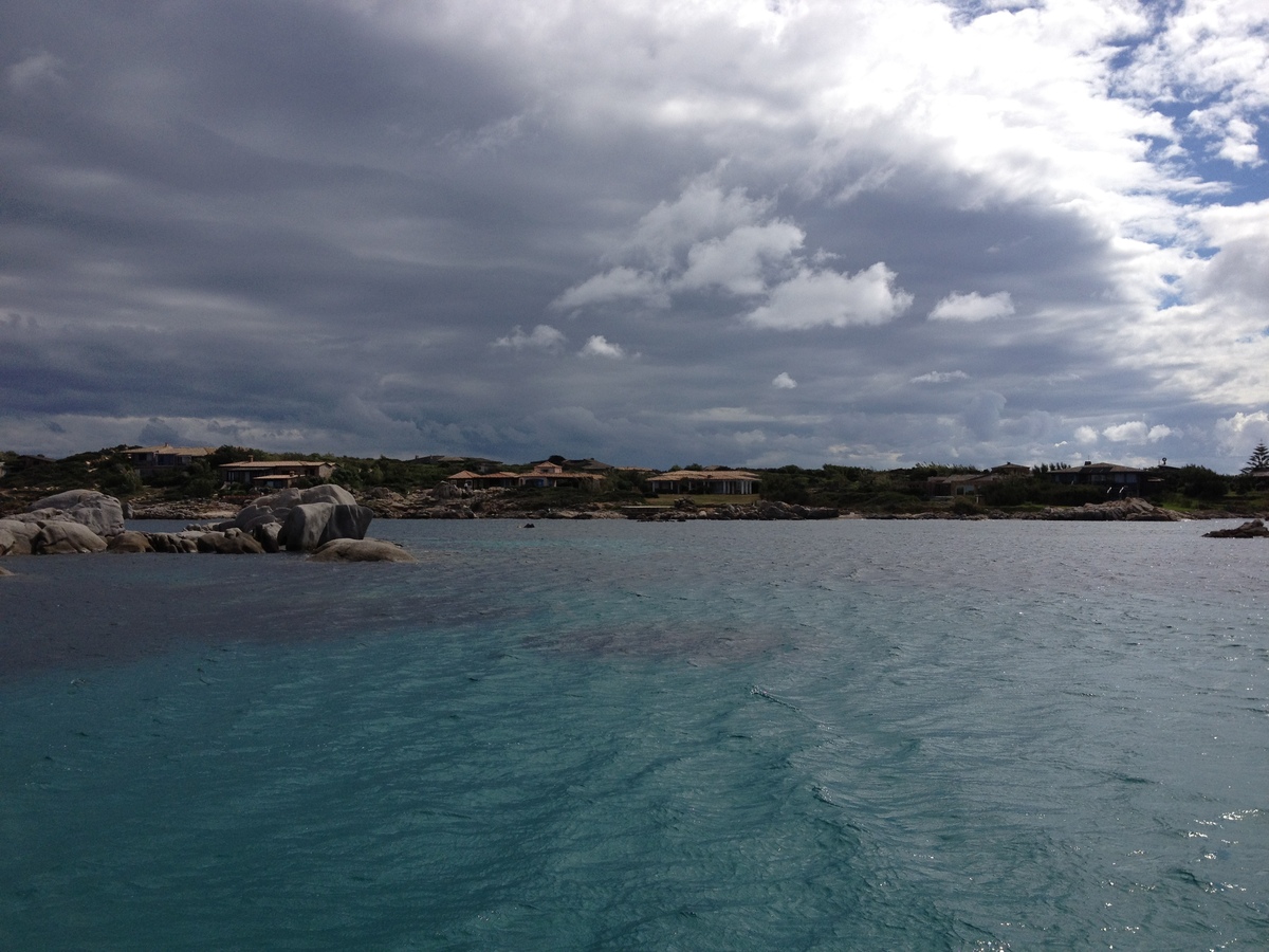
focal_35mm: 35
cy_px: 476
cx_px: 634
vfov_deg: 40.7
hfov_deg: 52.6
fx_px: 1283
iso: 64
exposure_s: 1/4255
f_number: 2.4
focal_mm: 4.28
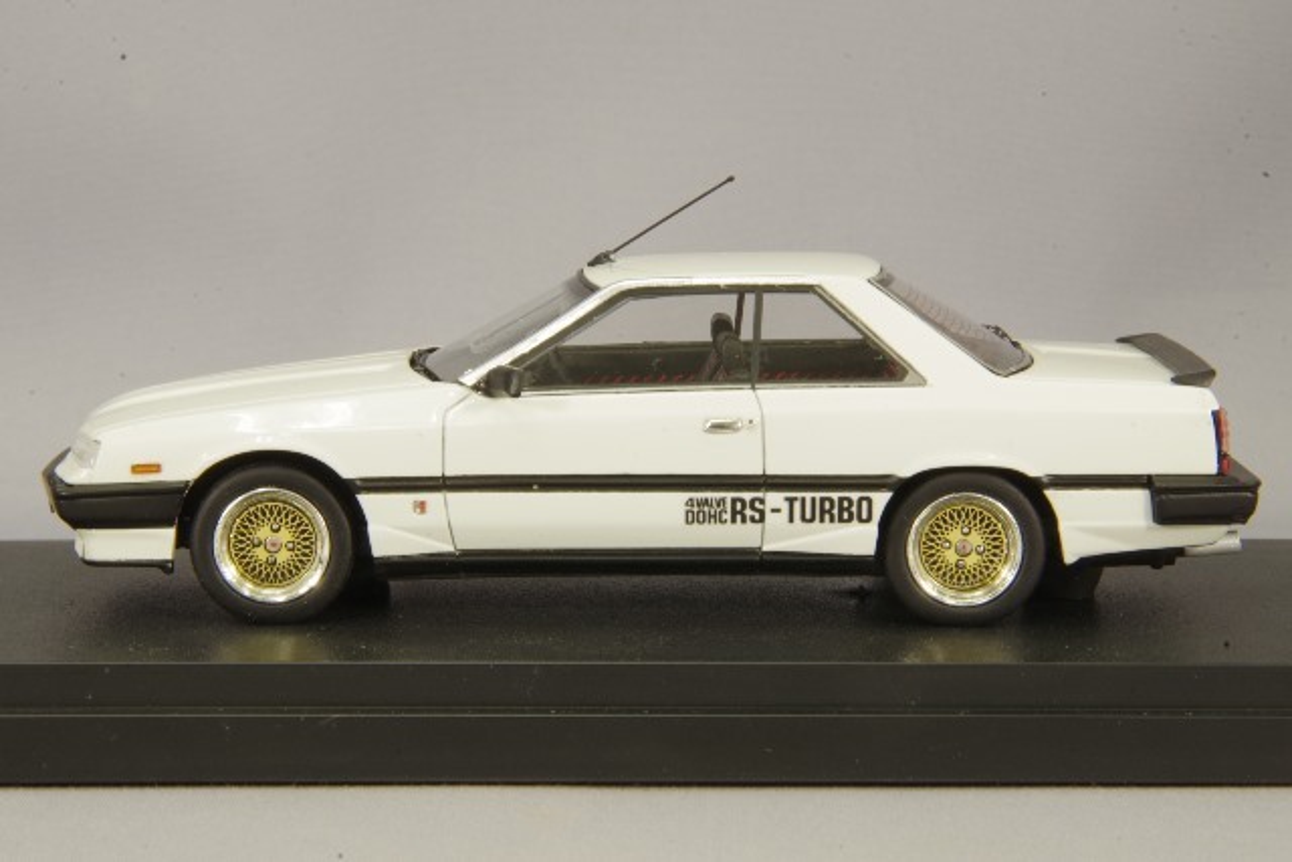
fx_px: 4020
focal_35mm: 112
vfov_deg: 12.2
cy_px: 431
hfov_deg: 18.3
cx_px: 646
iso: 400
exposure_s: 1/1.25
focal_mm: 75
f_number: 32
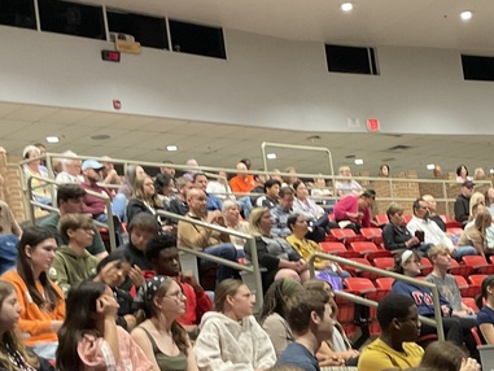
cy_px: 305
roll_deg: +6.4
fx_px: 1113
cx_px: 458
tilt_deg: +4.4
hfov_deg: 24.2
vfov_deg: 18.7
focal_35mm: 78
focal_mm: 3
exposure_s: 1/30
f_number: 1.8
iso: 320
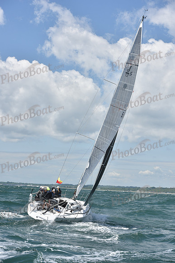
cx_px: 88
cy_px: 132
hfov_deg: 19.5
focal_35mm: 70
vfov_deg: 28.8
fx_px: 510
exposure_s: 1/1250
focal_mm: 70
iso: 250
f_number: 8
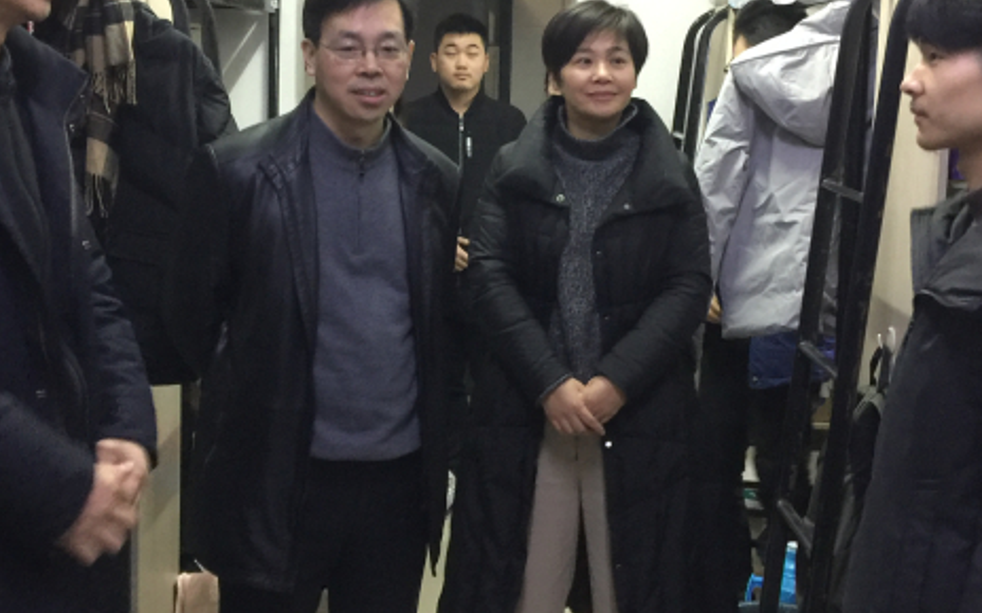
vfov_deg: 24.3
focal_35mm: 53
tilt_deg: -6.4
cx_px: 455
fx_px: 1418
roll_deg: -1.7
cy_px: 224
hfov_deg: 38.2
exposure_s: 1/4
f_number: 2.2
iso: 100
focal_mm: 4.15
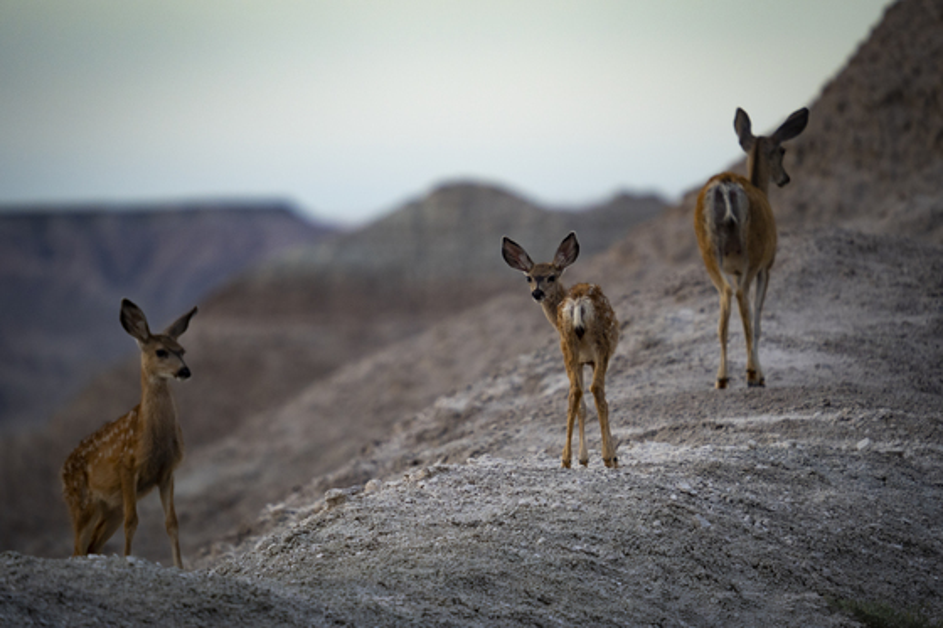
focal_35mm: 537
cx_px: 472
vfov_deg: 2.6
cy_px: 314
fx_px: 14059
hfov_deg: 3.8
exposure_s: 1/500
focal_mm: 536.9
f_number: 6.3
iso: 1600
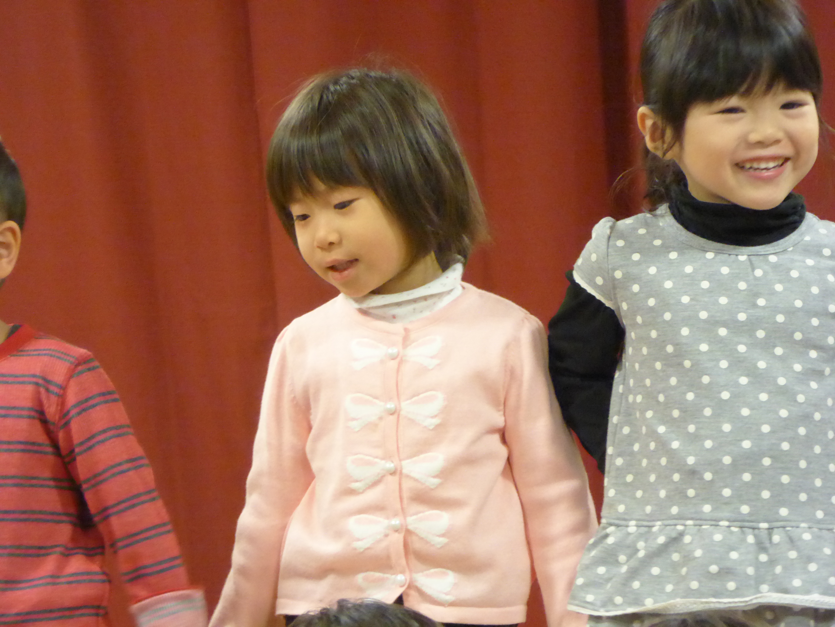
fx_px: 4607
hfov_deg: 10.4
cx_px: 418
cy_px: 314
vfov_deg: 7.8
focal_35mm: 191
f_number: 5.6
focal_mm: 30.9
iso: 1600
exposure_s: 1/25
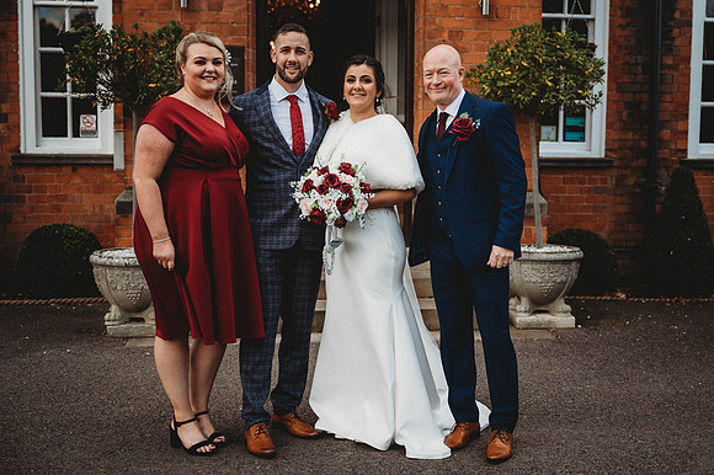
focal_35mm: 47
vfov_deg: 28.7
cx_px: 390
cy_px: 237
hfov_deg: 42.0
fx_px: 930
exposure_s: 1/500
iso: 100
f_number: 2.8
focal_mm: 43
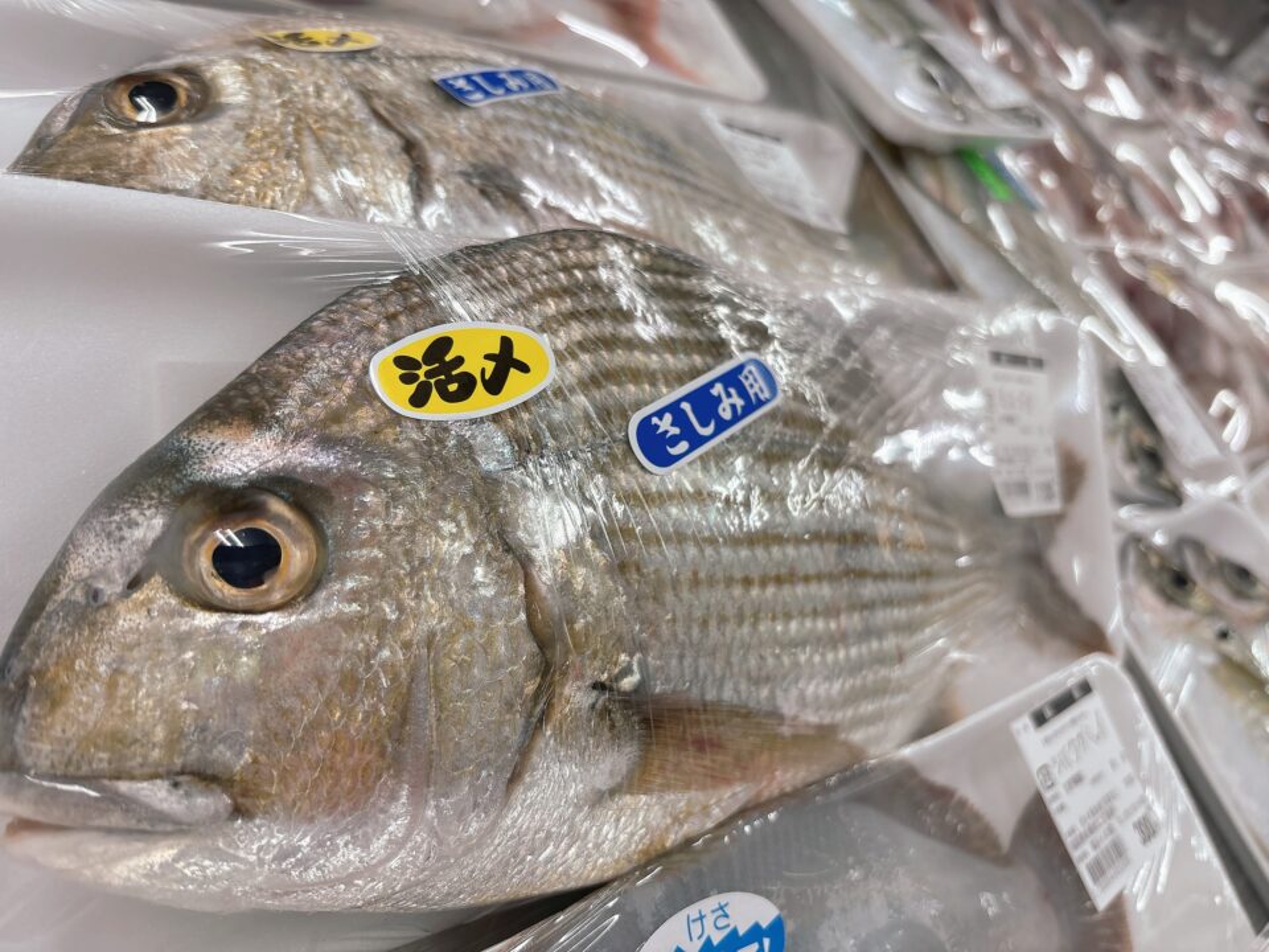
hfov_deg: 67.3
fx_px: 953
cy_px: 476
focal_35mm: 26
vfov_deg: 53.1
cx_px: 634
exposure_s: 1/120
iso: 100
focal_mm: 5.96
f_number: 1.6
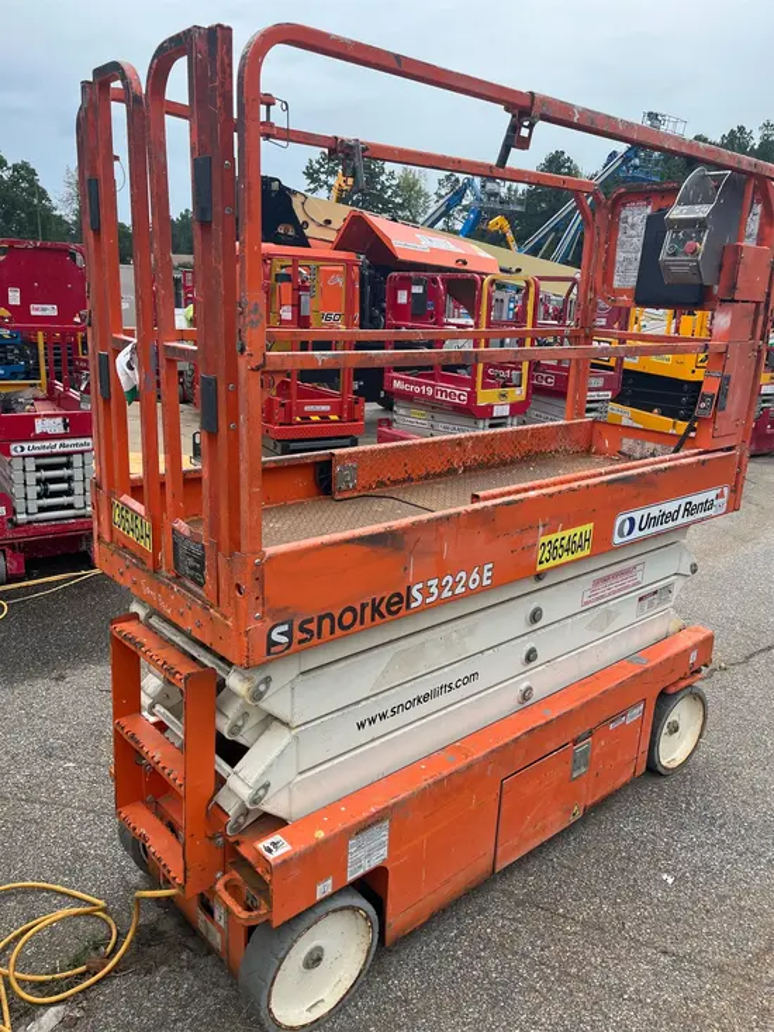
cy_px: 516
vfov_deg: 67.3
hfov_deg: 53.1
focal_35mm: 26
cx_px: 387
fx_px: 775
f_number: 1.6
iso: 50
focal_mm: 5.1
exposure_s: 1/1404
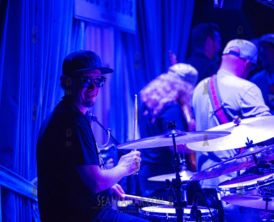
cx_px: 93
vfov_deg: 12.6
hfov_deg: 15.5
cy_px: 102
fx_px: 1006
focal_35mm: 123
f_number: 2.8
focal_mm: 100
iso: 4000
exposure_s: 1/400
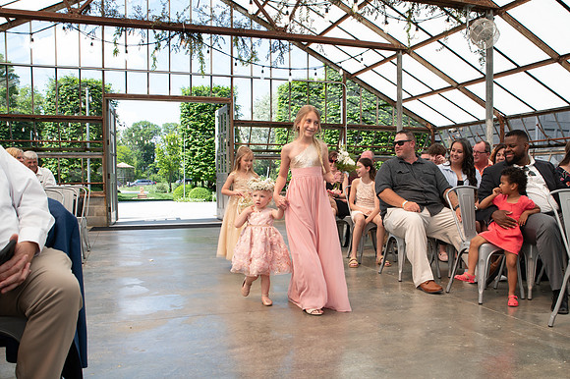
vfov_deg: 40.6
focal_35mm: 32
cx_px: 320
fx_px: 511
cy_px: 223
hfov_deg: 58.1
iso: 160
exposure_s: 1/200
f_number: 5
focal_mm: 24
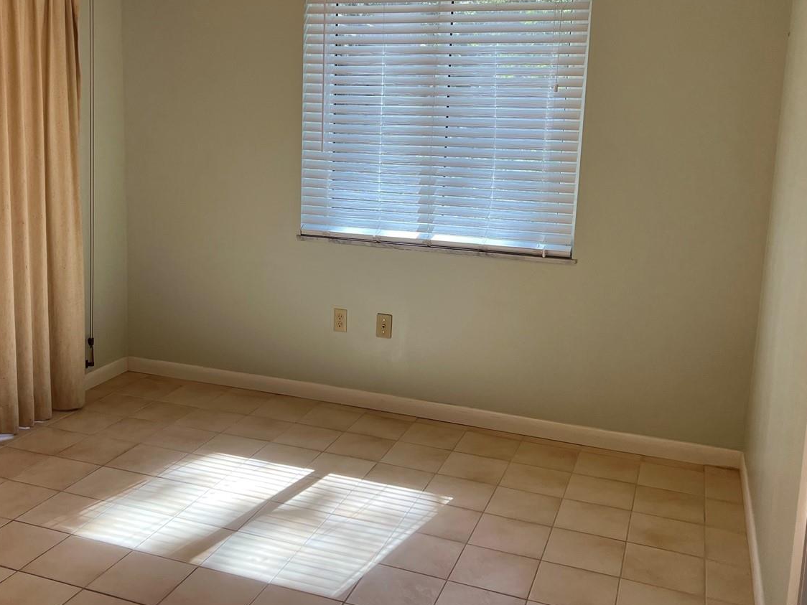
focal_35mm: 37
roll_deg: -1.6
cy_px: 241
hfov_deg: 49.9
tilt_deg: -9.3
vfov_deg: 38.5
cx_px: 335
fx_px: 863
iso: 64
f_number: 1.5
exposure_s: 1/126
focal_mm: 5.7
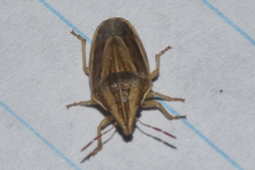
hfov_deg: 9.8
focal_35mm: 210
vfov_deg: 6.5
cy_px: 85
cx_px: 128
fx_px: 1487
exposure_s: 1/160
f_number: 13
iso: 100
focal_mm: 140
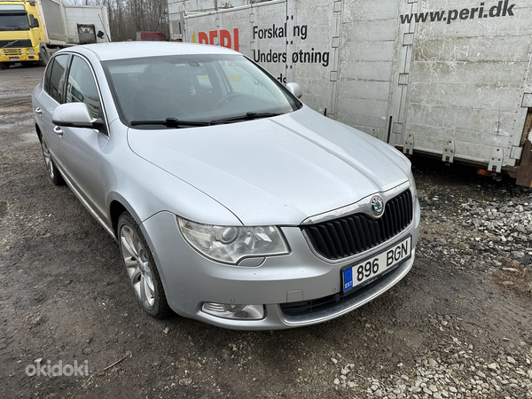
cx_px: 266
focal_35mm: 24
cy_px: 200
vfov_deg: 56.8
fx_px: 369
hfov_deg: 71.6
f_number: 1.78
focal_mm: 6.86
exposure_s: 1/1916
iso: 80
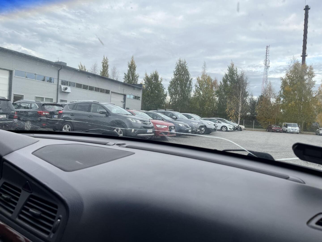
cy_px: 121
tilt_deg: -1.9
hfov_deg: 67.3
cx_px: 161
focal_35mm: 26
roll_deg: -3.4
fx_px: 242
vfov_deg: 53.1
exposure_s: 1/583
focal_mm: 5.1
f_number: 1.6
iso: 50
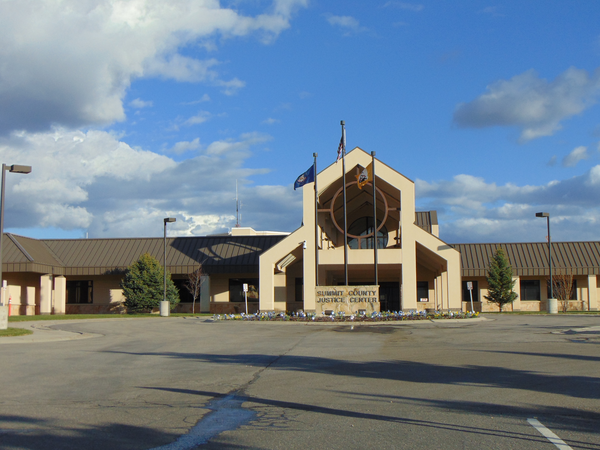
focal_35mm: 51
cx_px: 305
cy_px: 225
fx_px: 884
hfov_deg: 37.5
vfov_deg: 28.6
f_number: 9
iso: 80
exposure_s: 1/200
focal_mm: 9
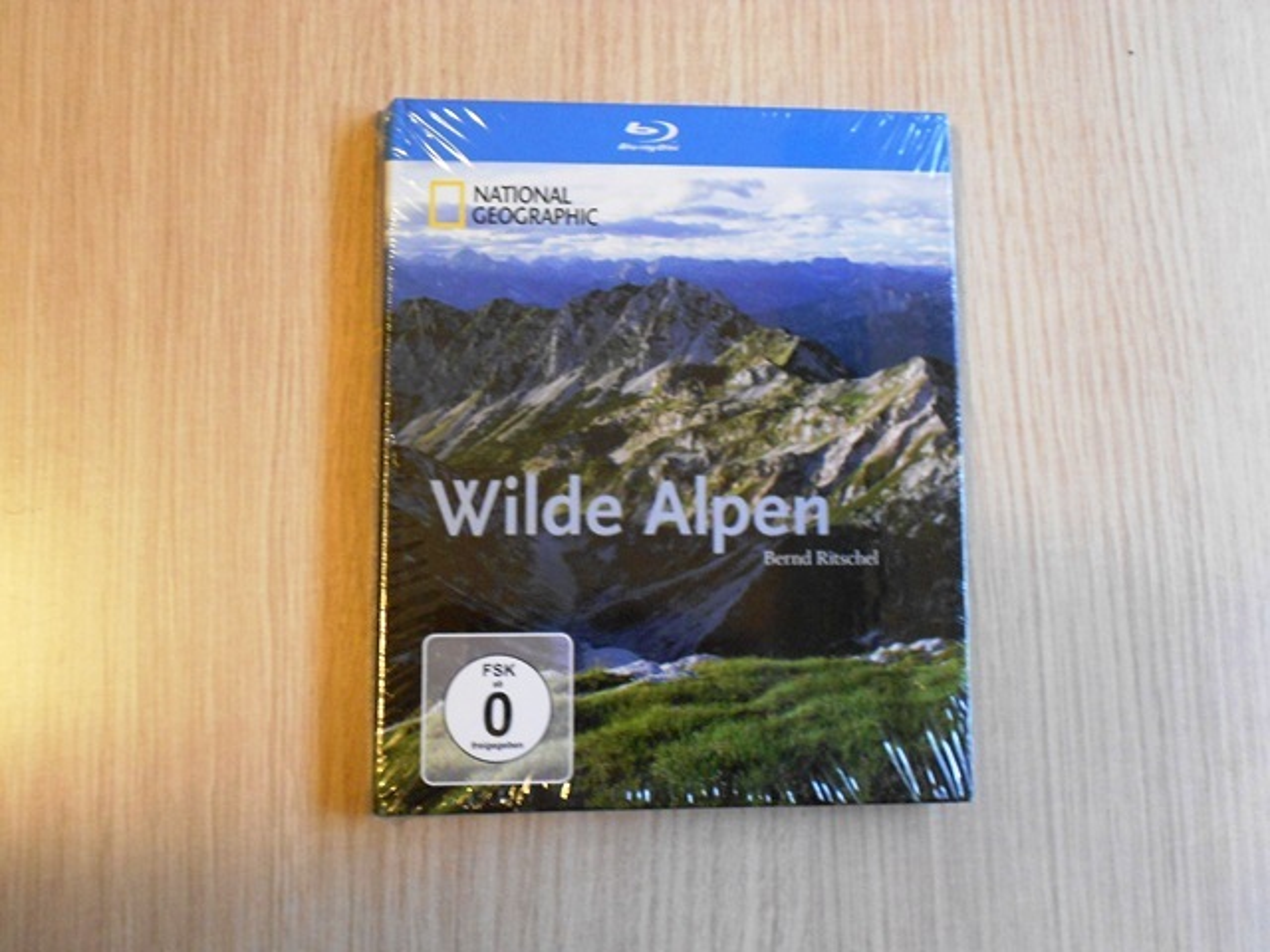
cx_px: 635
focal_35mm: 43
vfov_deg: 33.6
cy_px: 476
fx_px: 1578
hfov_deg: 43.9
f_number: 4.2
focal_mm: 7.7
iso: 400
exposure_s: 1/13
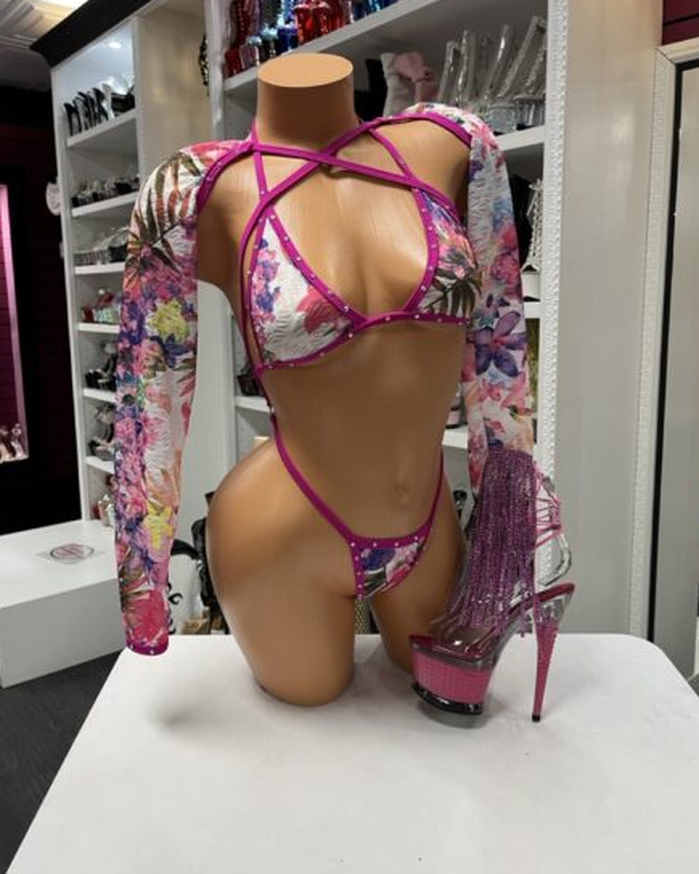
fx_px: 724
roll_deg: +1.0
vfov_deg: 62.2
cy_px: 415
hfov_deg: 51.5
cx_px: 355
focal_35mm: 28
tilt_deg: -10.8
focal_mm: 5.1
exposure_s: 1/60
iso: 100
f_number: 1.6
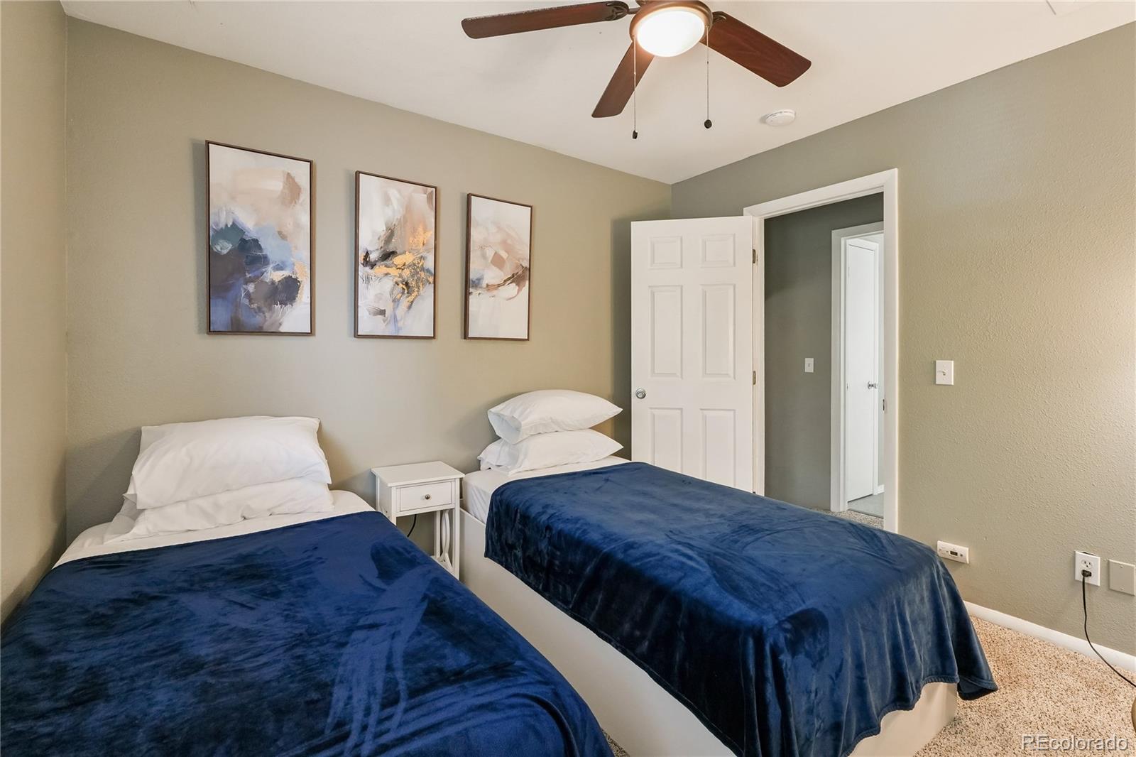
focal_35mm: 16
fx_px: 521
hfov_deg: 95.0
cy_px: 378
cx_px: 568
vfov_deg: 72.0
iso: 800
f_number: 8
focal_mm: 11
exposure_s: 1/15
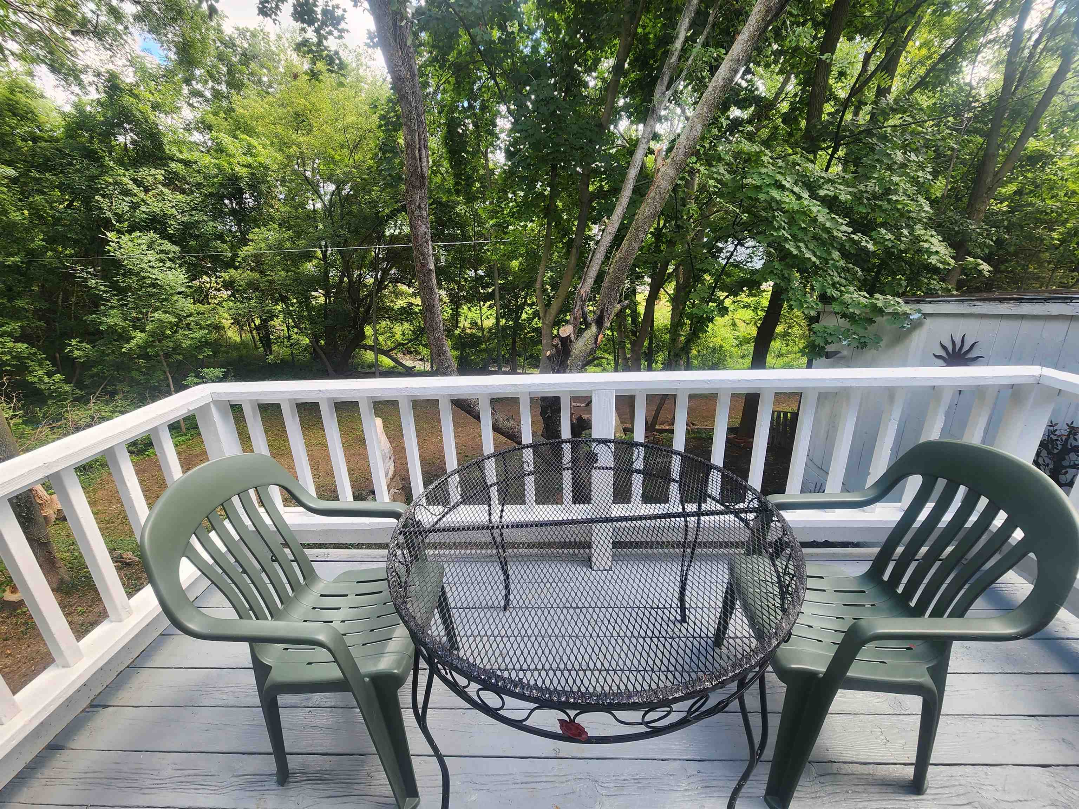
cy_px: 404
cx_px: 540
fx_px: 405
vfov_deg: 89.9
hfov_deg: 106.2
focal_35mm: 13
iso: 50
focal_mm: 2.2
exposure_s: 1/120
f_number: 2.2
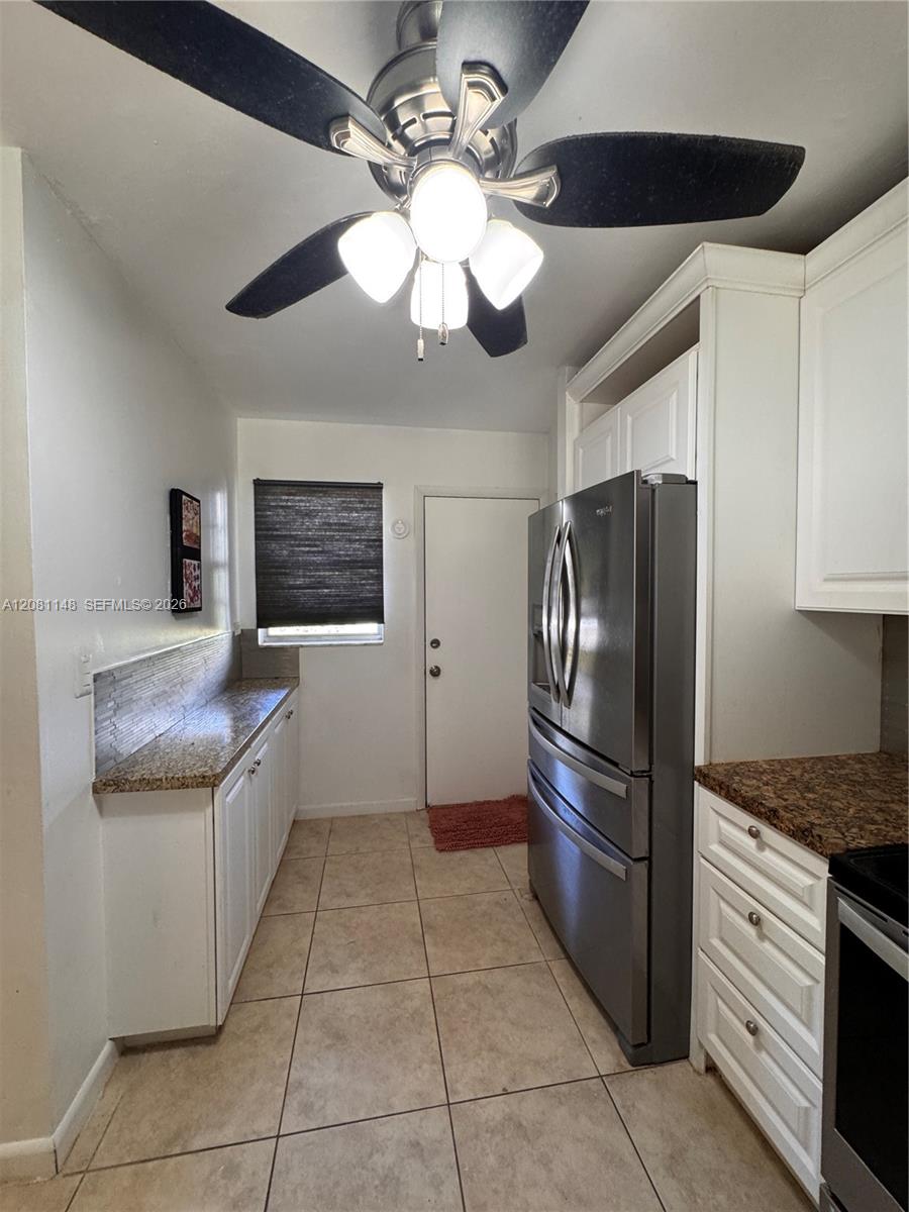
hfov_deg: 85.7
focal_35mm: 14
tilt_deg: -1.3
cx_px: 454
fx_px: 490
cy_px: 606
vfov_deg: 102.1
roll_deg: +0.2
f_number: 2.2
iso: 250
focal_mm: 2.22
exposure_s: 1/60
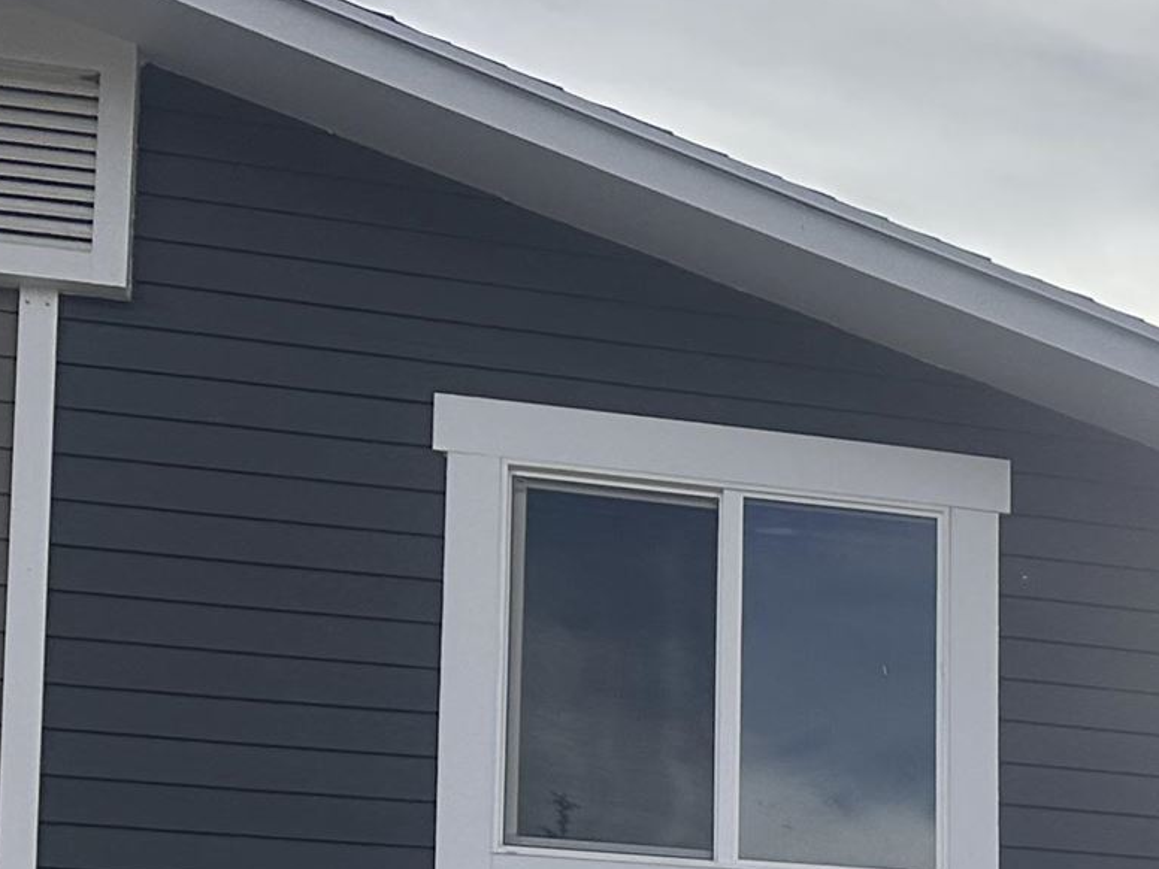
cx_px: 1986
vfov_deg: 14.5
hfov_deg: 17.4
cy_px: 1306
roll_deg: -0.2
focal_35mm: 95
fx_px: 3181
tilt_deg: +7.2
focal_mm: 6.86
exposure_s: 1/4348
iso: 80
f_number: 1.78
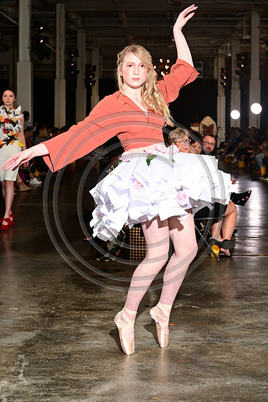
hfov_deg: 19.4
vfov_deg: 28.9
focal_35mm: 70
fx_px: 783
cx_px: 134
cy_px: 201
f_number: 6.3
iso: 1000
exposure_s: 1/125
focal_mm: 70
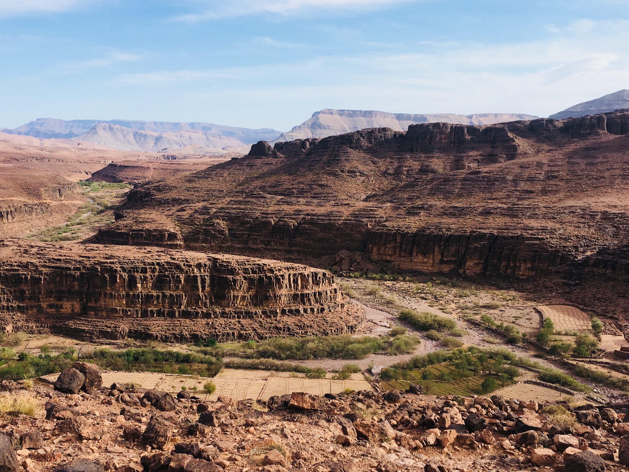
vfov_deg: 39.5
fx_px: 654
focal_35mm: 36
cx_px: 269
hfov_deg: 51.2
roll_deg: -0.1
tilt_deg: -14.1
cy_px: 287
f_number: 2.2
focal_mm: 4.15
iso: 25
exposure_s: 1/1221
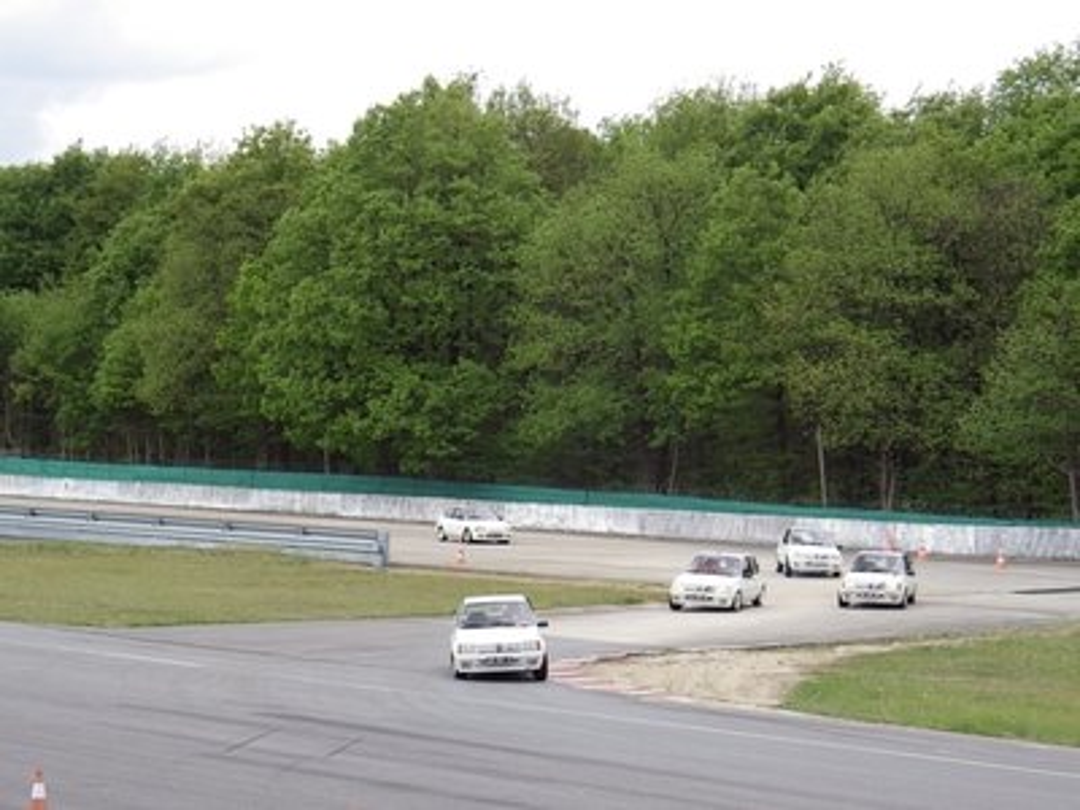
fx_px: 3214
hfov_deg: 19.1
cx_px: 540
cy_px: 405
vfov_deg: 14.4
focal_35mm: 103
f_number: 4.6
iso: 100
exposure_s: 1/200
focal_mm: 18.4
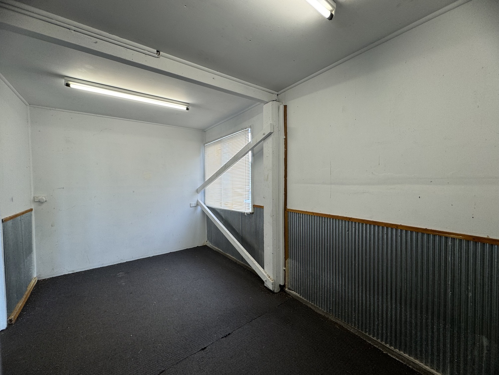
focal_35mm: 14
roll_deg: +0.8
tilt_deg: -0.4
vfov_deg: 85.7
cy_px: 188
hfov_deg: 102.1
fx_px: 202
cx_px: 250
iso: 64
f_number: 2.2
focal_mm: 2.22
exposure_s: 1/100
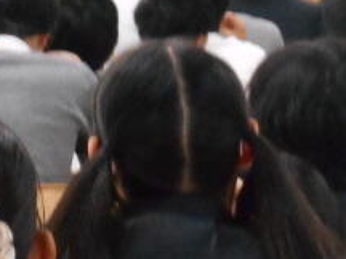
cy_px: -82
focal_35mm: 386
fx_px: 3858
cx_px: 311
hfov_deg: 5.1
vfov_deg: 3.8
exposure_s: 1/30
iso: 800
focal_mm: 23
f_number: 6.5
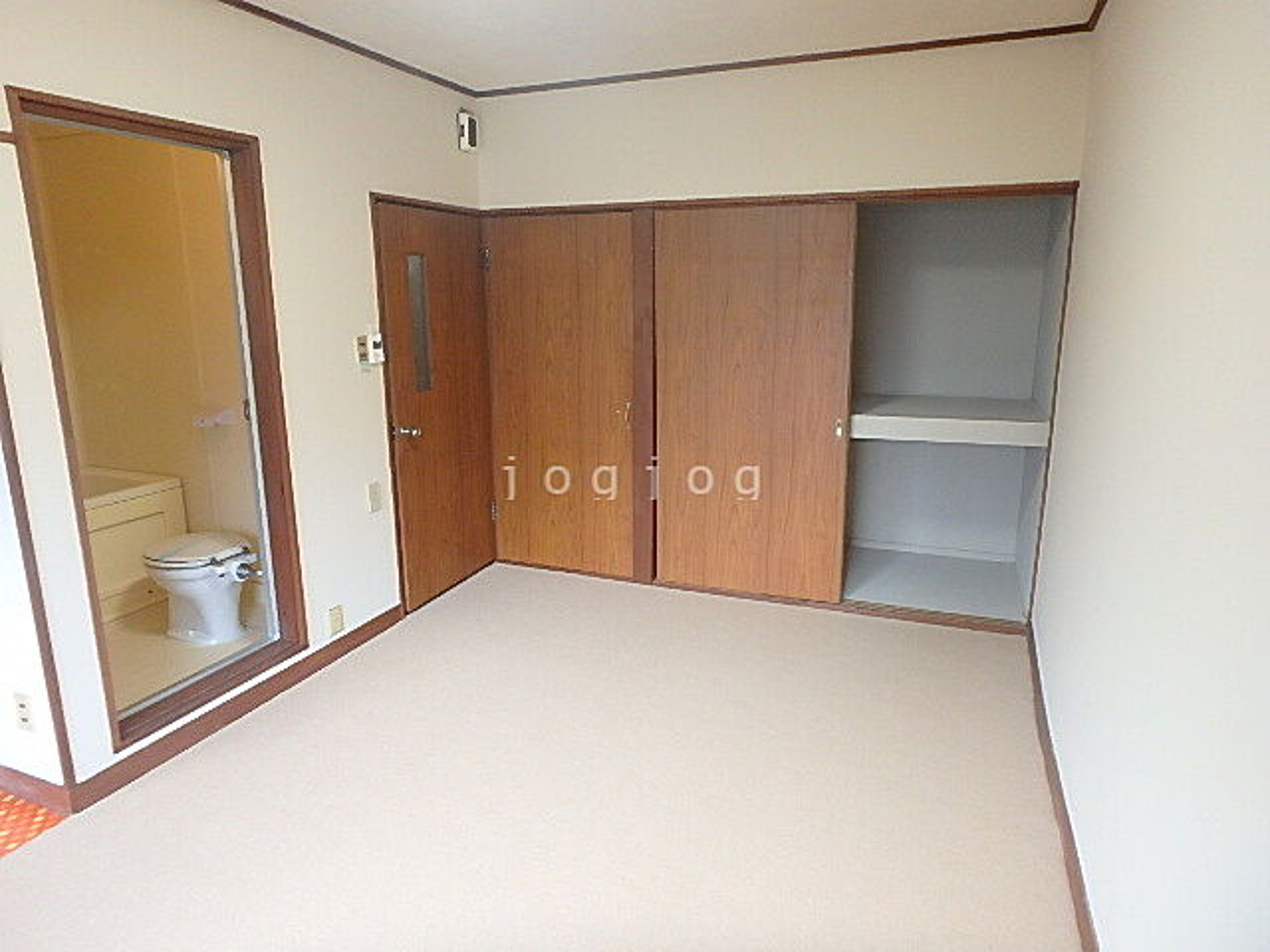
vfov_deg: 63.4
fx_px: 770
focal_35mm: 21
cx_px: 635
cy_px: 476
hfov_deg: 79.0
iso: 400
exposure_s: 1/30
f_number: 3.5
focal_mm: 3.7
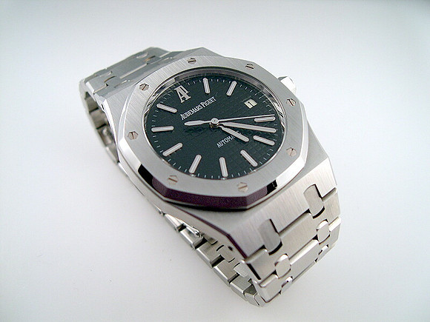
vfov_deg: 37.7
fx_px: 472
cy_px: 161
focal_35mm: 38
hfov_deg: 49.0
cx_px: 215
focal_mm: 8
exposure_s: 1/150
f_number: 2.8
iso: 100
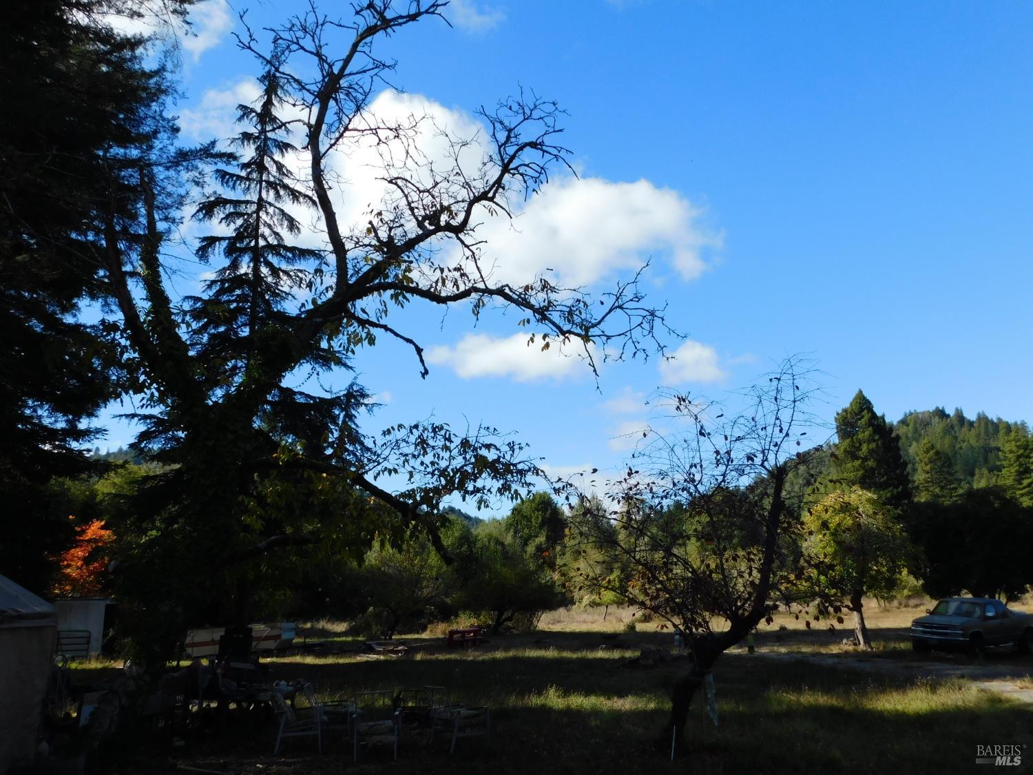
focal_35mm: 28
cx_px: 516
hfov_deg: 63.4
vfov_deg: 49.7
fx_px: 836
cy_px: 388
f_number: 3.2
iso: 125
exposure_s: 1/1000
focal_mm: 4.9
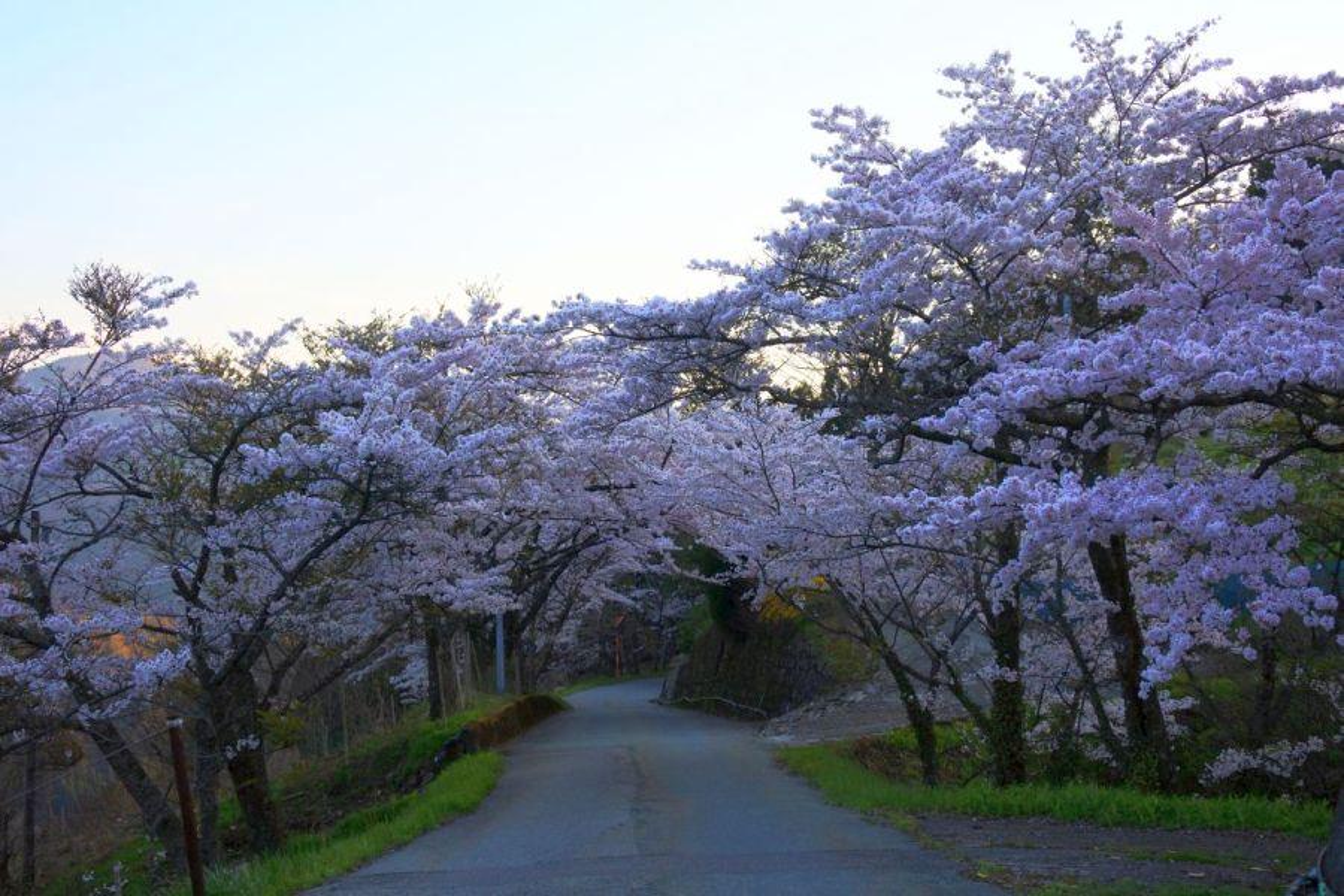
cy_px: 448
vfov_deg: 26.5
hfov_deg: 38.9
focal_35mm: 51
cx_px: 672
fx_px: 1904
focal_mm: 18.9
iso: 220
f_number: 4.5
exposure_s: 1/250
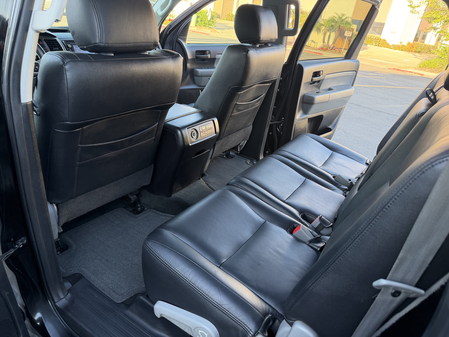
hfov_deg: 71.6
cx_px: 224
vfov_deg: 56.8
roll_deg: -9.2
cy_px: 168
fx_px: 311
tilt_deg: -23.8
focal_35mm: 24
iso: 160
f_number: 1.78
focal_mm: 6.76
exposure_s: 1/127
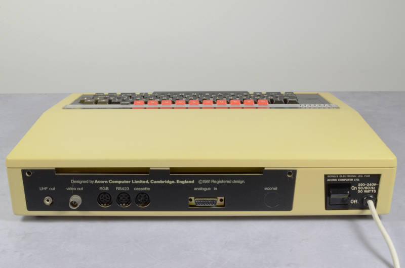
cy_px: 134
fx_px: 589
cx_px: 202
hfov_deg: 37.9
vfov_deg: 25.6
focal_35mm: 52
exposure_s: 1/10
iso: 800
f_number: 22
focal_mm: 35
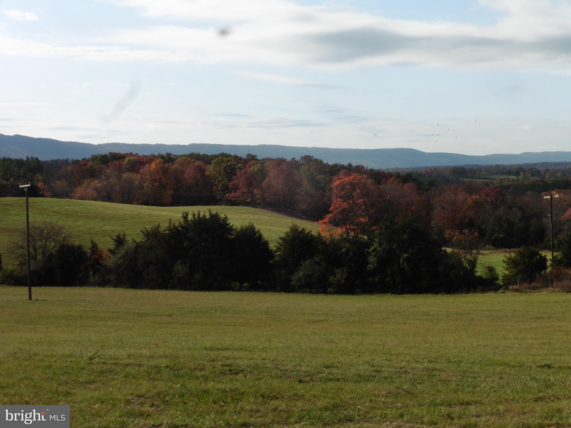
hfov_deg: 26.0
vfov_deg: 19.6
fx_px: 1237
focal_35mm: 75
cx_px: 286
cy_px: 214
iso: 100
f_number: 6.3
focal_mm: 13.3
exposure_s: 1/400
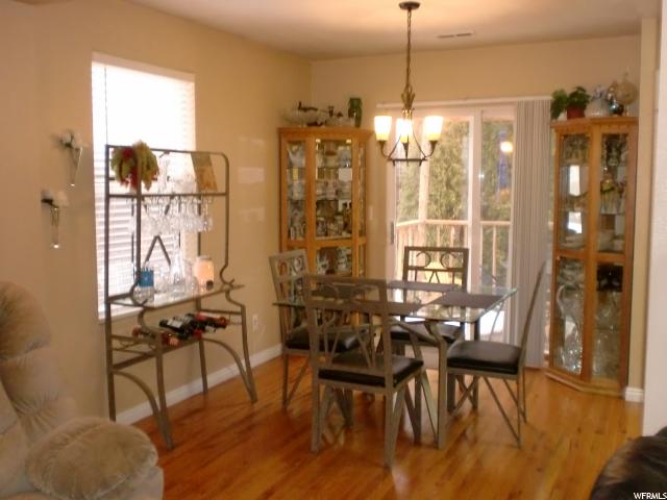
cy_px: 250
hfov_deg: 52.6
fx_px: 674
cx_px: 334
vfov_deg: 40.7
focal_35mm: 35
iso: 400
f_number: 3.1
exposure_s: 1/60
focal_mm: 6.3
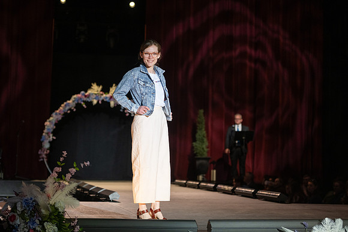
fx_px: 881
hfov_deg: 22.4
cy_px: 124
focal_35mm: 91
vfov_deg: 15.0
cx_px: 173
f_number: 2.8
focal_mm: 82
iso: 640
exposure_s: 1/800
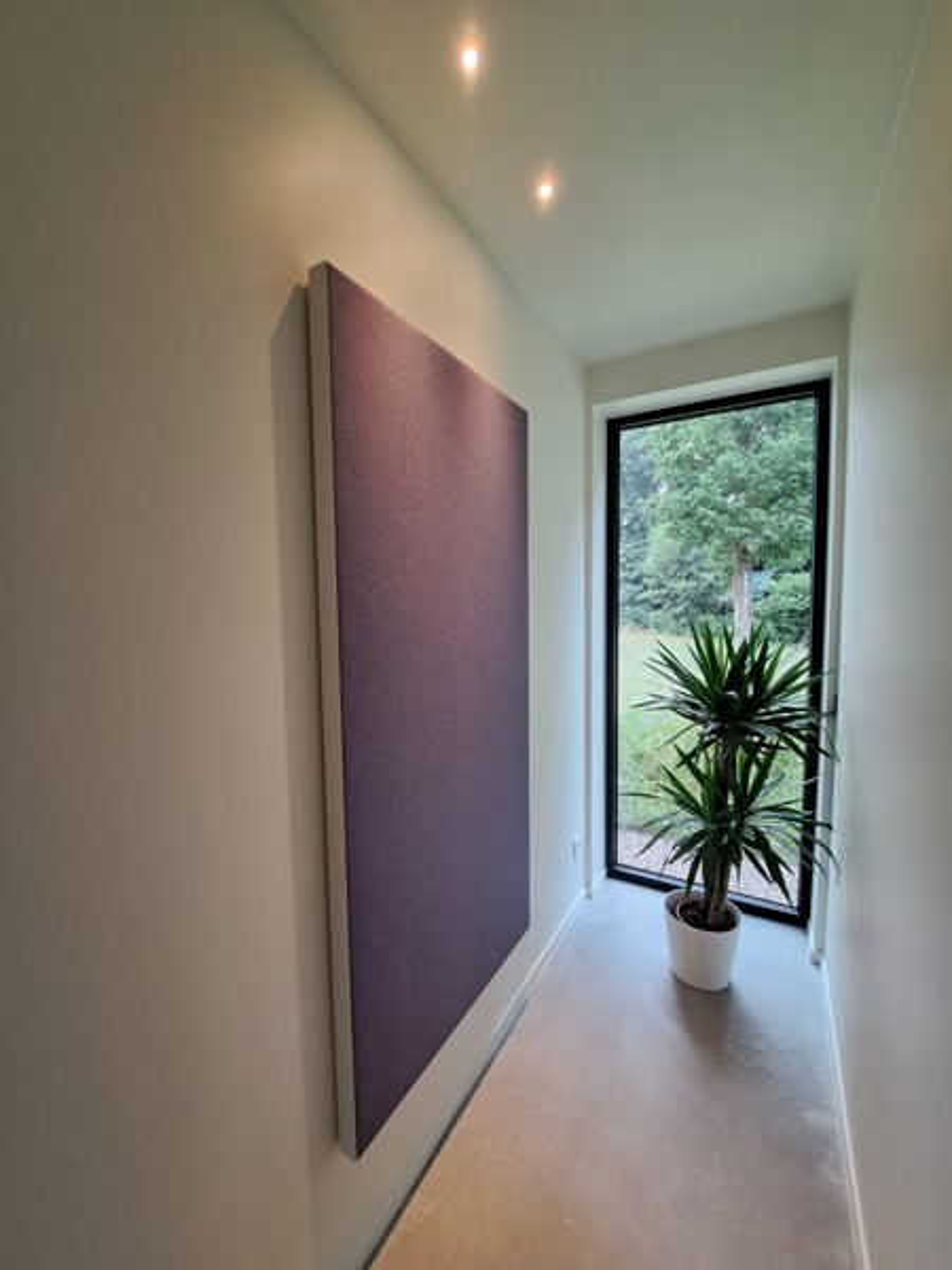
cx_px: 476
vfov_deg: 106.2
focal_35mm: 13
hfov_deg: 89.9
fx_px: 477
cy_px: 635
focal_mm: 1.74
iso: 125
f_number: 2.2
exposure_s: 1/50
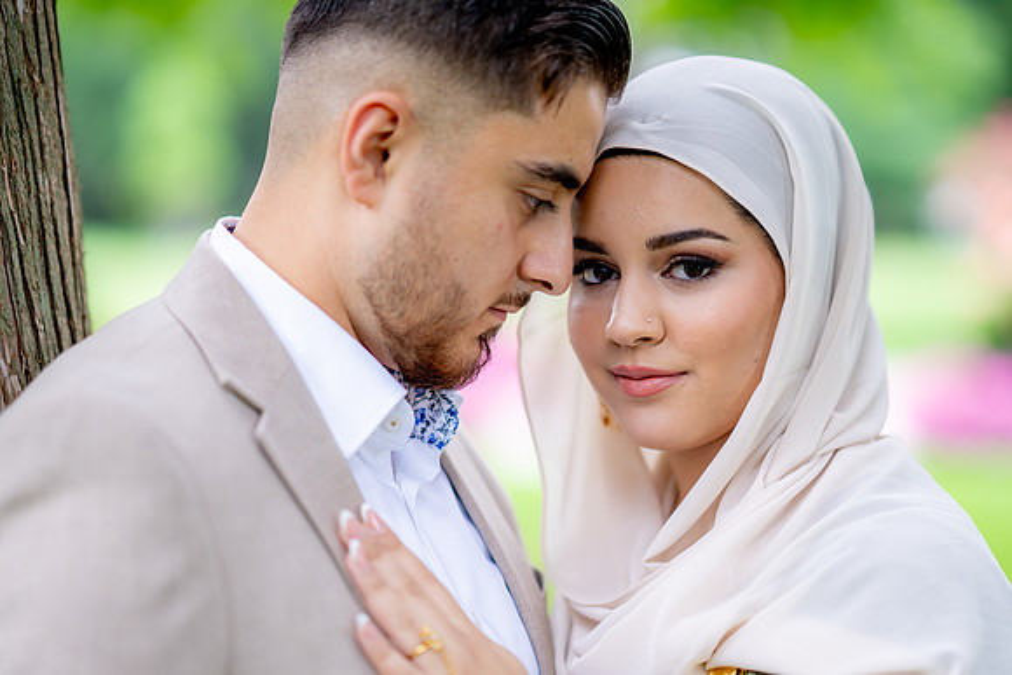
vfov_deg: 16.1
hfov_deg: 23.9
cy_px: 338
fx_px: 2390
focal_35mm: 85
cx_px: 506
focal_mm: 85
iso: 100
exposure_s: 1/500
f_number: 1.4
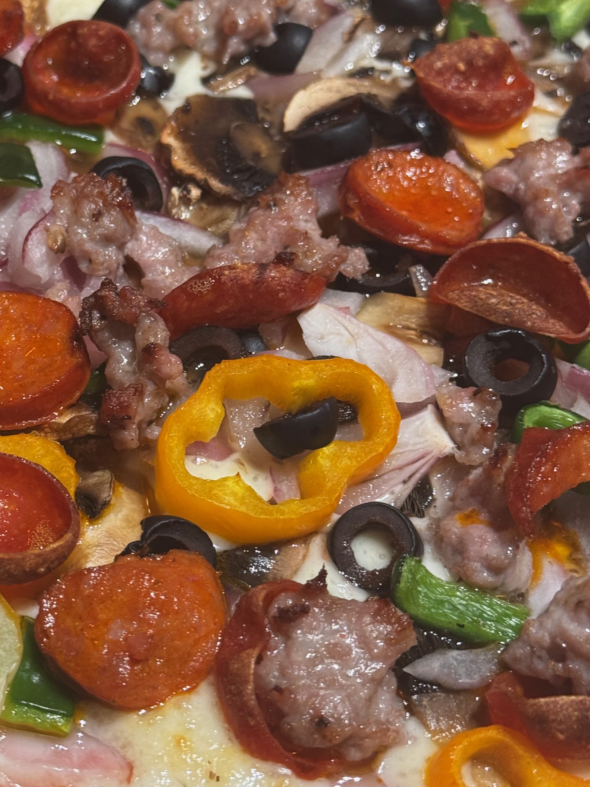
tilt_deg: -46.8
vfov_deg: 27.0
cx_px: 172
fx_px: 1636
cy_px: 317
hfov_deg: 20.3
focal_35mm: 72
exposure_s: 1/60
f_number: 1.78
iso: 200
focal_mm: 6.76
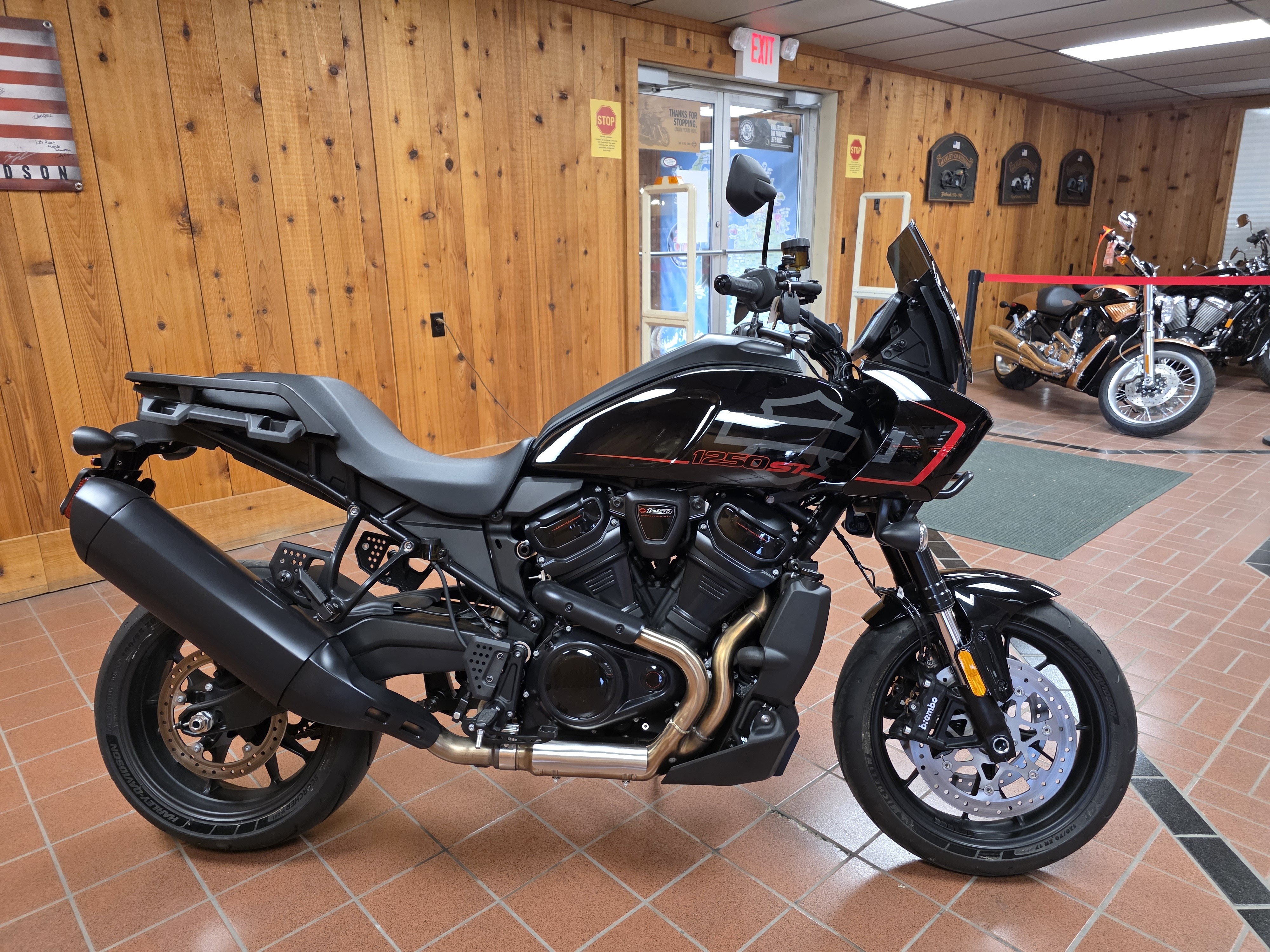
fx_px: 844
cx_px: 635
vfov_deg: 58.9
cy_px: 476
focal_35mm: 23
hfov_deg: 73.9
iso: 640
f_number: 1.7
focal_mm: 6.3
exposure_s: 1/120
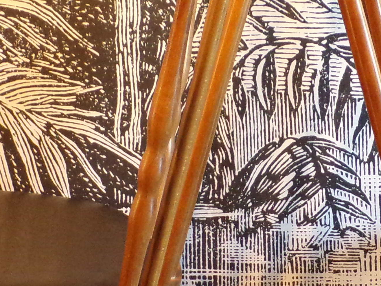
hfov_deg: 17.4
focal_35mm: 112
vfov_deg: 13.1
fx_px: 1232
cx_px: 298
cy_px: 273
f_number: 3.2
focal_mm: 5.8
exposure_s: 1/17
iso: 400
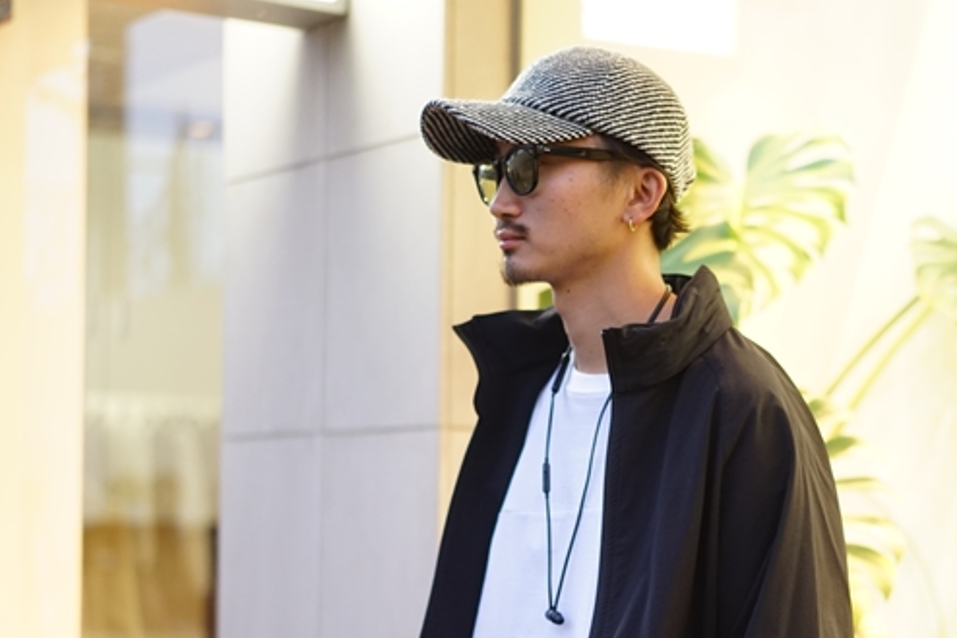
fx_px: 2365
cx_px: 736
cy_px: 509
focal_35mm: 89
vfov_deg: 15.3
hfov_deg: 22.6
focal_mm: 55
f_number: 1.8
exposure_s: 1/60
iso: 800
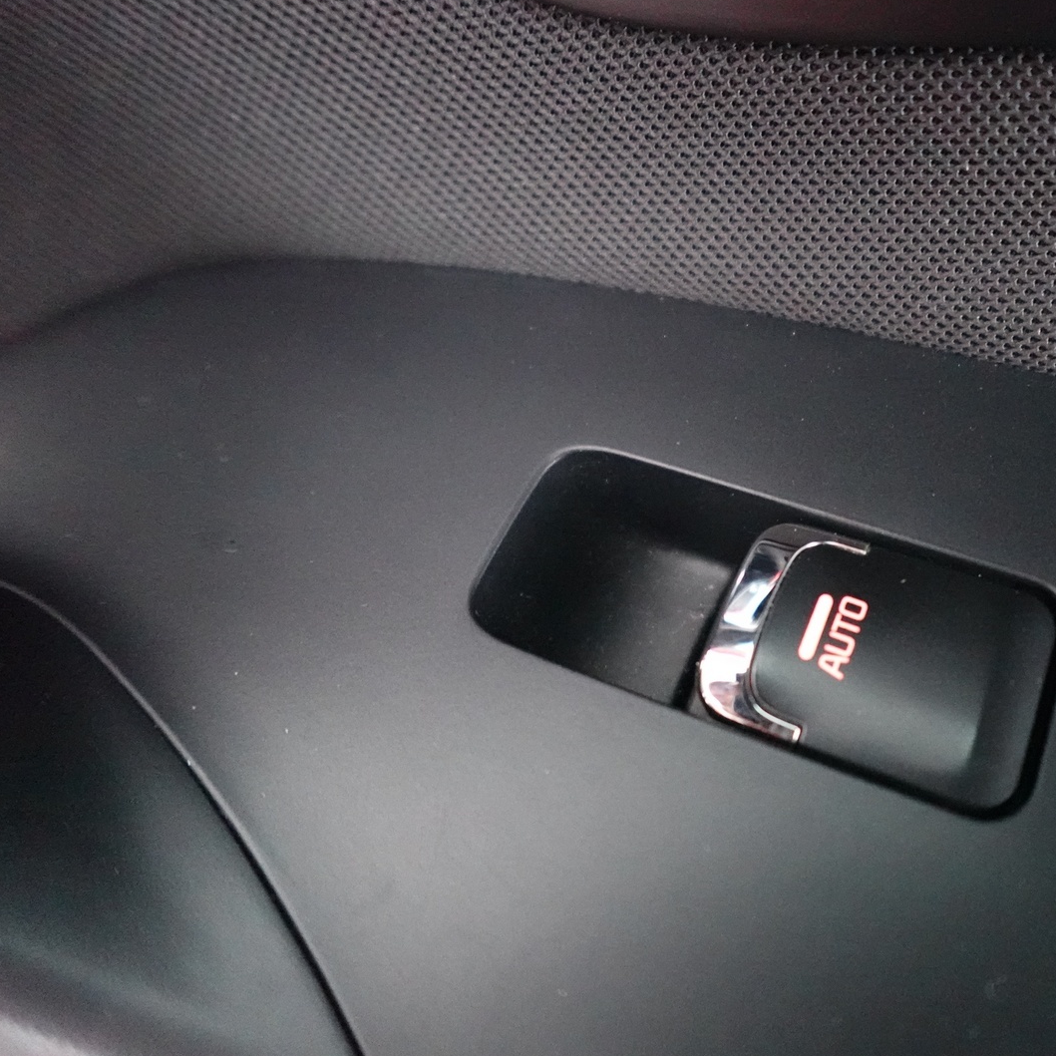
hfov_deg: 58.3
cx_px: 770
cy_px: 524
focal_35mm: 26
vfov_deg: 60.9
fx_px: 897
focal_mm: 7.6
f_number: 2
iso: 6400
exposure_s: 1/30
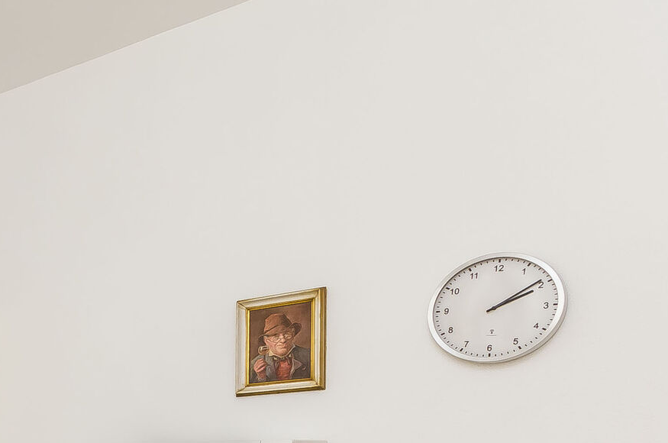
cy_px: 506
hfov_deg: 30.2
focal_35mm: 48
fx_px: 889
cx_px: -249
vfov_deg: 25.6
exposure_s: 1/100
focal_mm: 10
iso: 100
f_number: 8
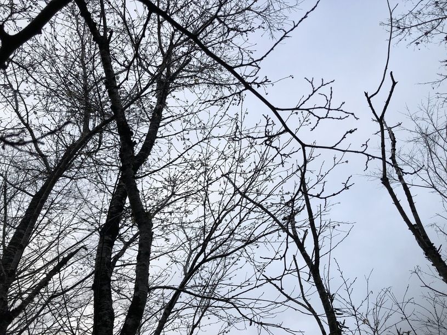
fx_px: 362
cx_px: 224
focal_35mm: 28
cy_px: 168
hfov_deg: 63.5
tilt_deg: +51.8
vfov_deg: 49.7
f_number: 1.8
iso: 20
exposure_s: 1/873
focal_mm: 3.99
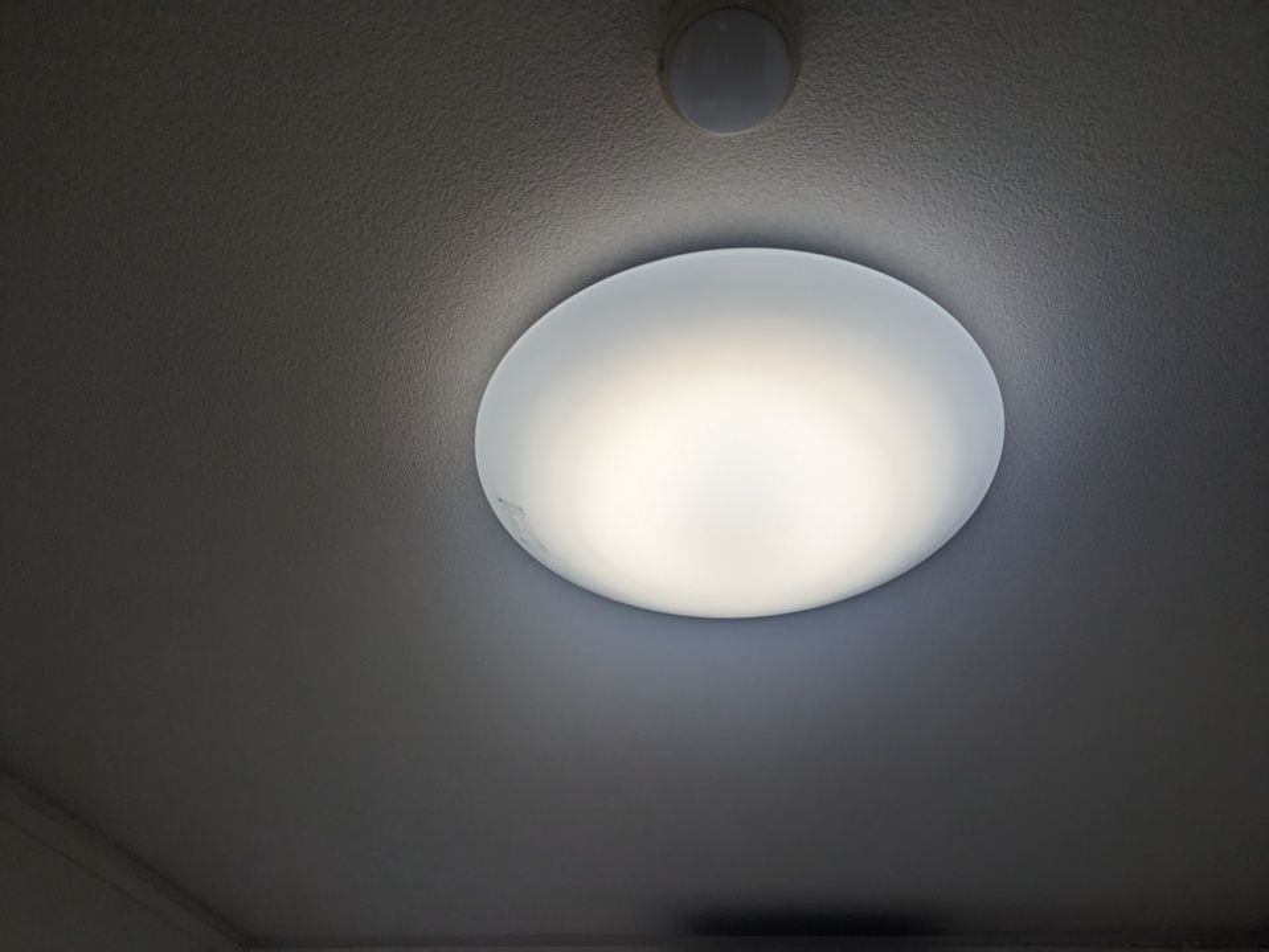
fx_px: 917
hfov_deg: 69.4
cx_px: 634
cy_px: 476
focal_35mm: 25
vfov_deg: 54.9
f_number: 1.89
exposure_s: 1/725
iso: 44
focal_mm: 5.43
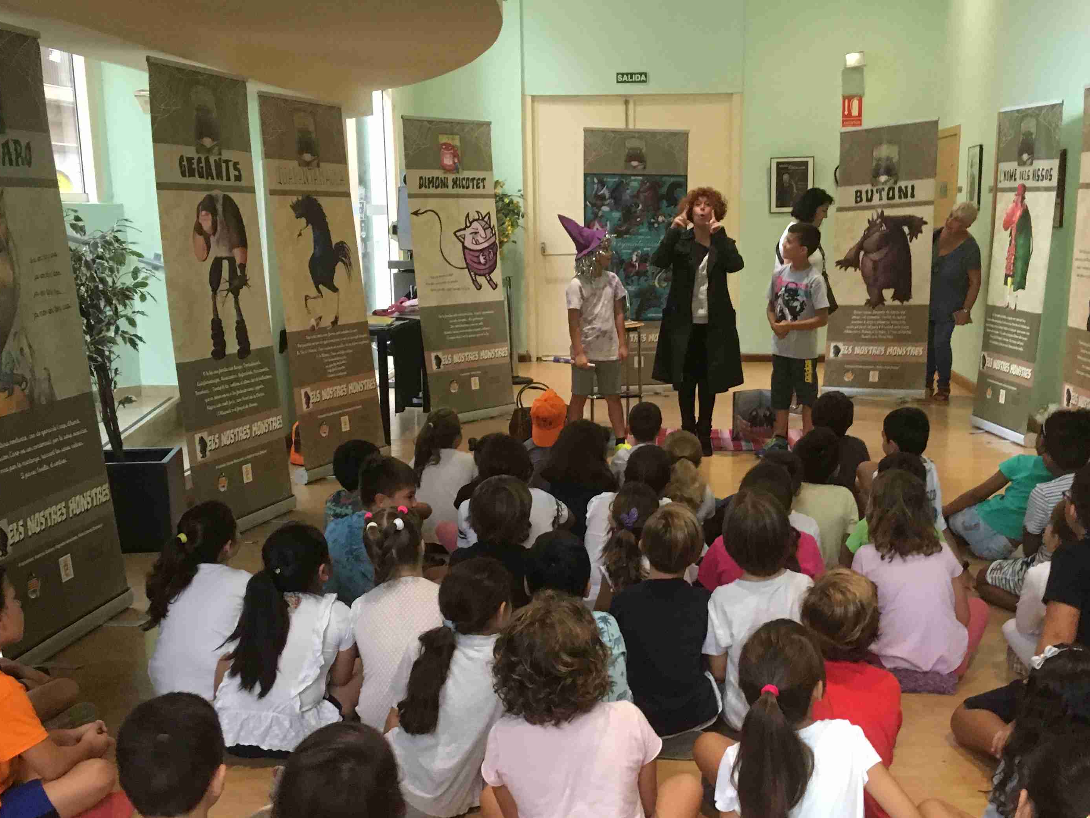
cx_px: 602
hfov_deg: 44.7
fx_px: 1323
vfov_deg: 34.3
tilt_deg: -11.7
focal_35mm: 42
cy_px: 480
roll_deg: +0.3
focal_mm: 4.15
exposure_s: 1/25
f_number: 2.2
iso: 200
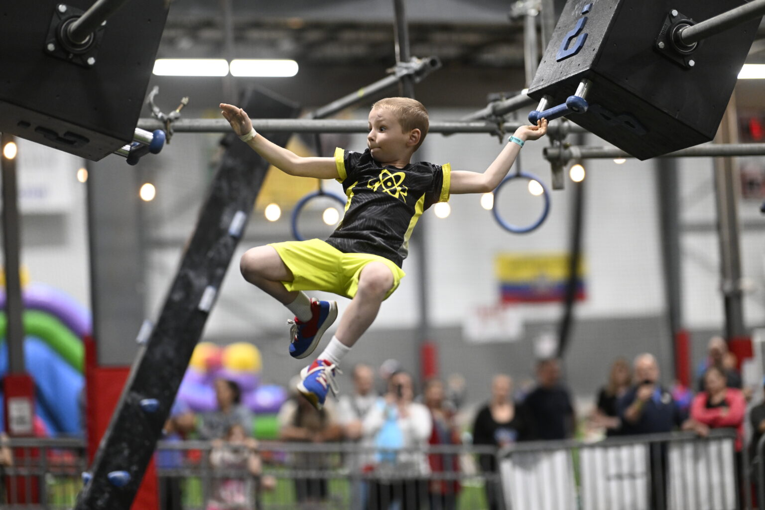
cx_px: 382
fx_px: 1806
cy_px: 255
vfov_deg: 16.1
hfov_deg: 23.9
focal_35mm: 85
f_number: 1.4
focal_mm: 85
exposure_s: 1/1250
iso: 3200
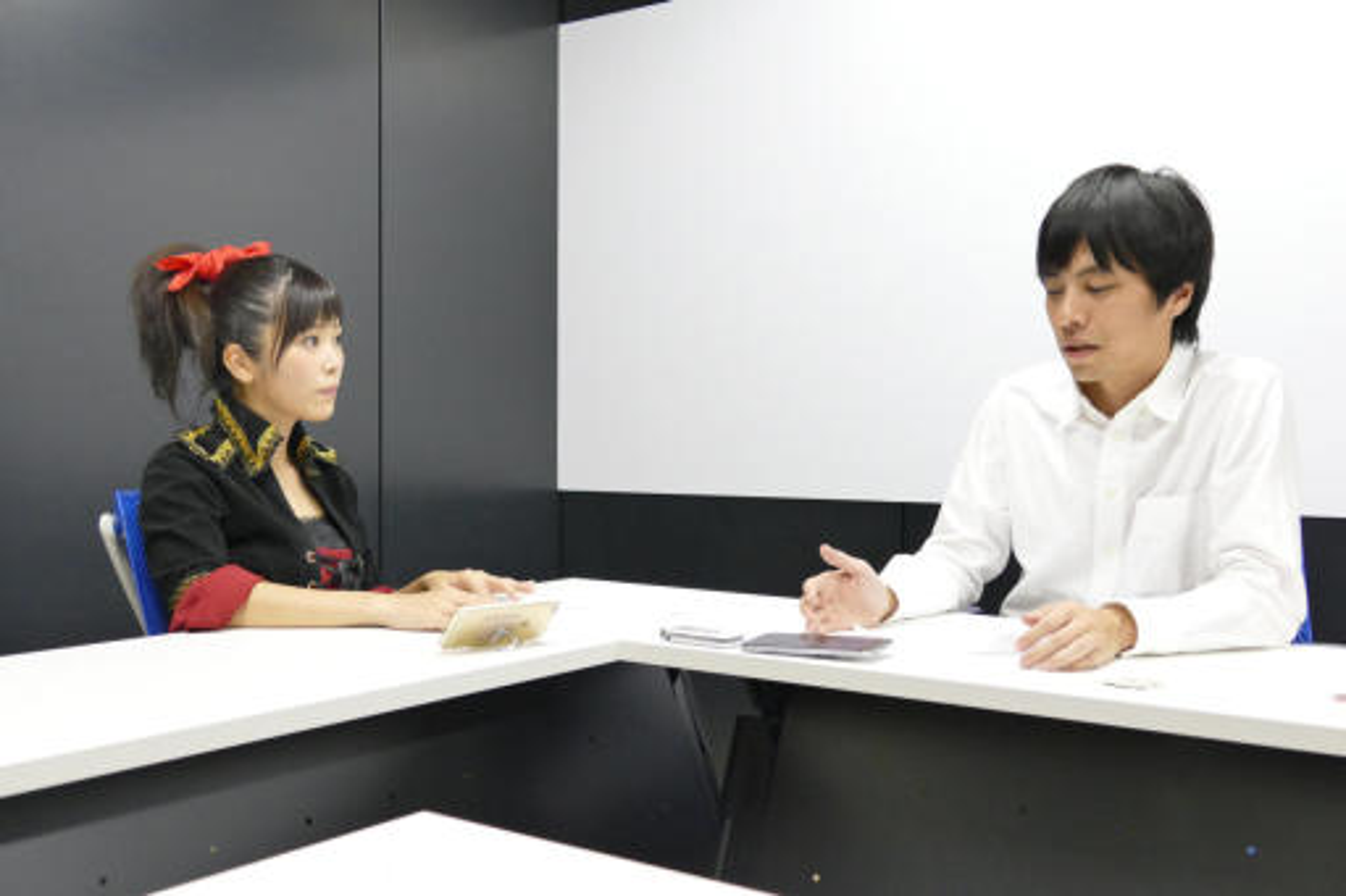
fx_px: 1308
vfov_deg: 37.8
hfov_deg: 54.4
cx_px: 673
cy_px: 448
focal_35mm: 35
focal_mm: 12.9
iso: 800
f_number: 3.1
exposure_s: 1/80
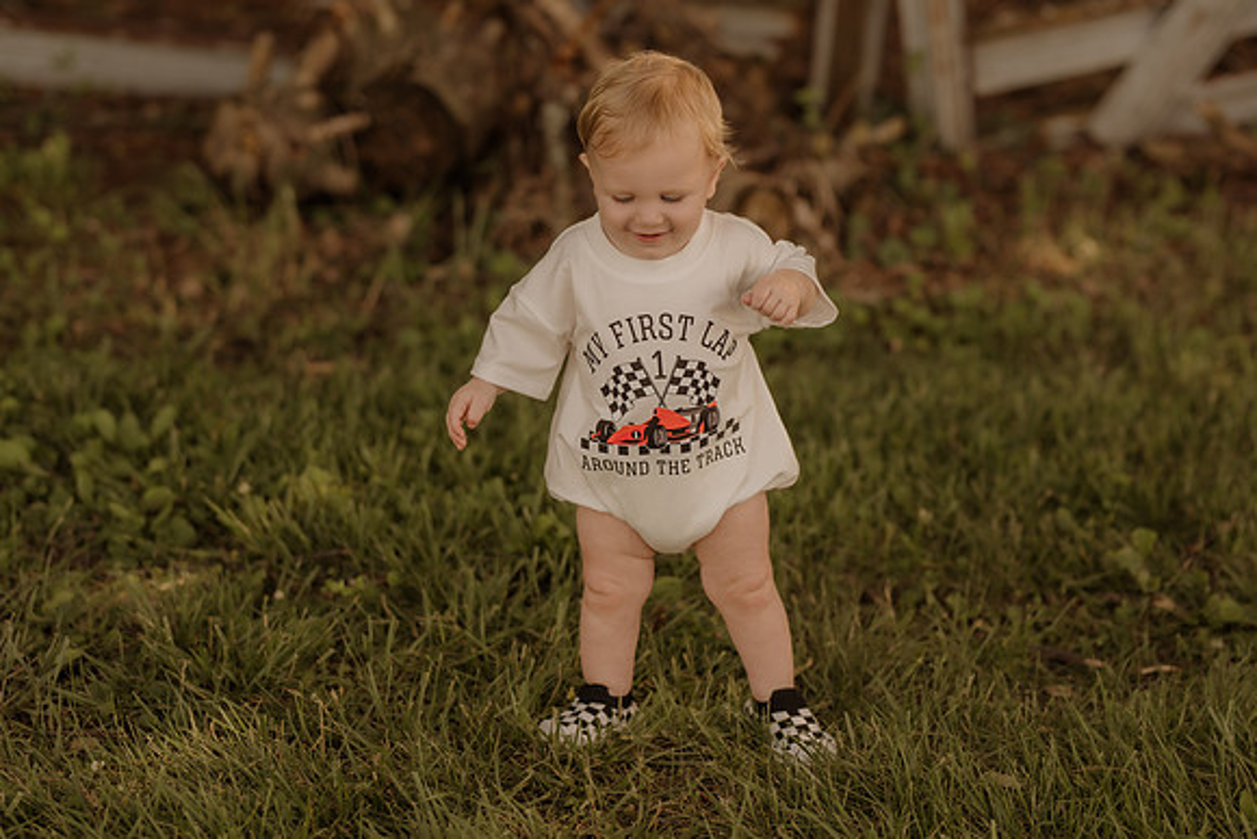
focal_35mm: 94
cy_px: 420
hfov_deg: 21.7
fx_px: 3281
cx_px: 628
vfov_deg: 14.6
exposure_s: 1/1250
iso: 250
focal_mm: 85
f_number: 2
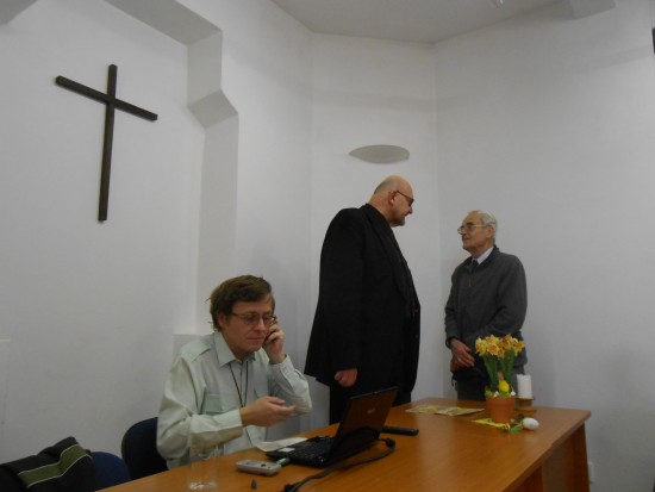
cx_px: 328
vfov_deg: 53.1
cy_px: 246
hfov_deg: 67.3
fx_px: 492
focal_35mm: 26
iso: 320
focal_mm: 4.6
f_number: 3.5
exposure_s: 1/30
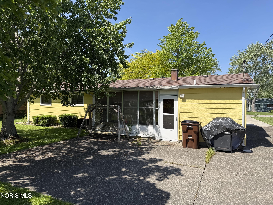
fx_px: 189
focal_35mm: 24
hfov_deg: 71.6
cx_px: 136
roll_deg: -1.0
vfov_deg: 56.8
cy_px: 102
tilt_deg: +0.1
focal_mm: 6.76
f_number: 1.78
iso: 80
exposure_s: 1/3145
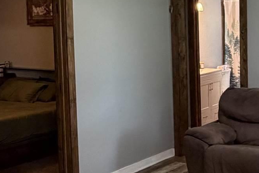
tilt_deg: -2.3
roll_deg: +1.8
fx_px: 489
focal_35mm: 68
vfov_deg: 19.9
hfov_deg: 29.5
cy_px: 52
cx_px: 162
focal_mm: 2.22
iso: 320
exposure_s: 1/60
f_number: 2.2
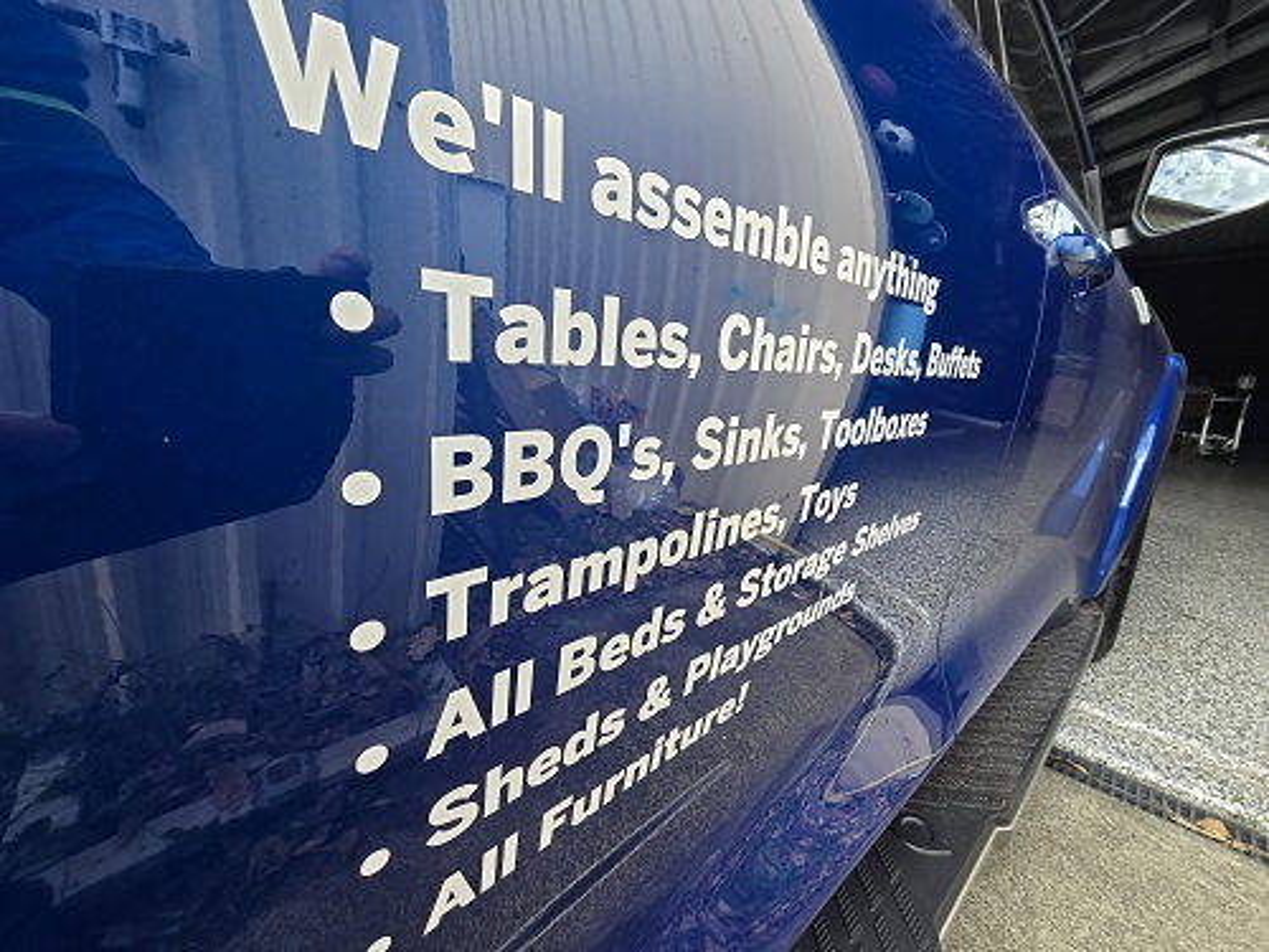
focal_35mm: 13
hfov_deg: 106.2
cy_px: 476
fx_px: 477
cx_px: 634
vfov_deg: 89.9
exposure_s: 1/100
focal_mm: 2.2
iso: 64
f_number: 2.2
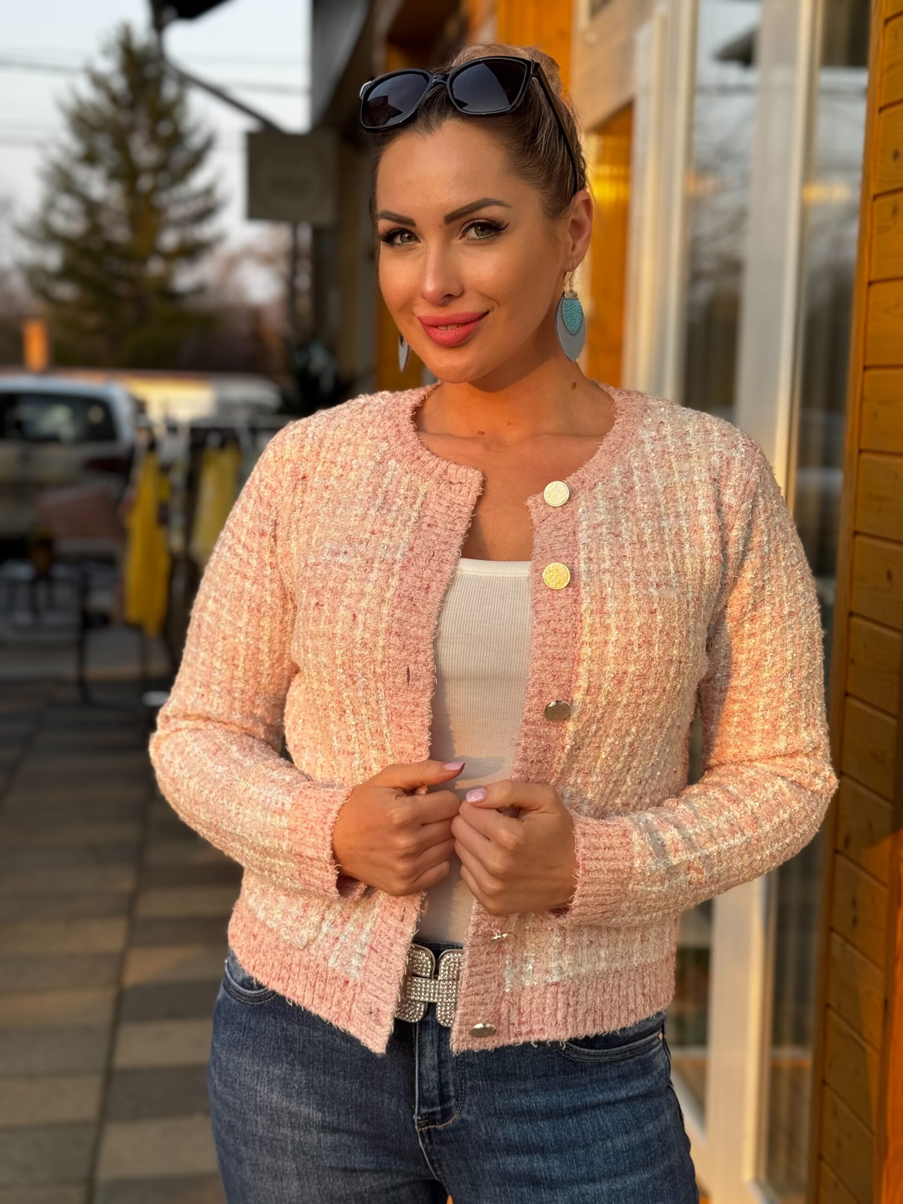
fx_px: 1670
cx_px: 452
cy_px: 602
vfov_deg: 39.7
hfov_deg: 30.3
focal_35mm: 48
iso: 64
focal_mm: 6.76
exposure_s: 1/604
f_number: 1.78
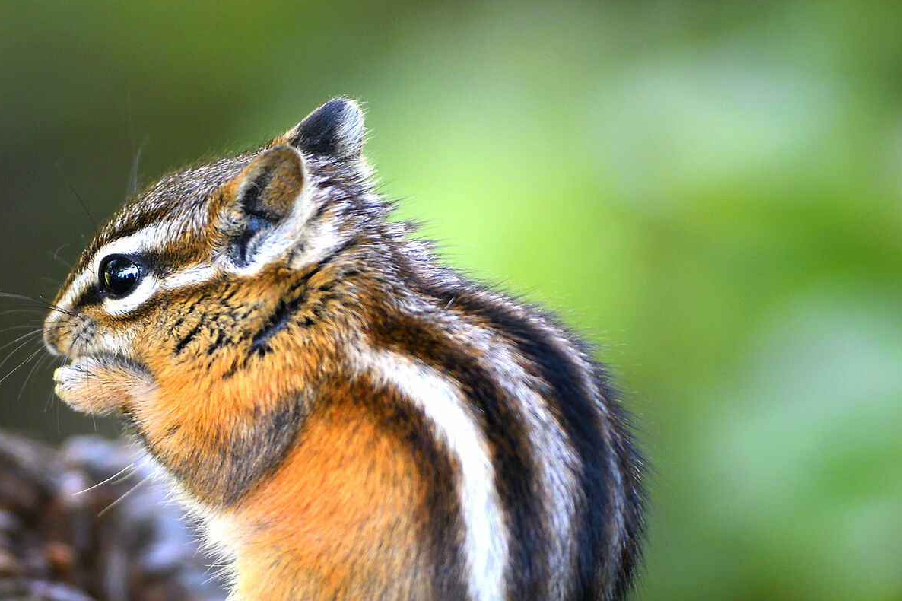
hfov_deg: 2.3
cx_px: 259
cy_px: 383
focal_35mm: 911
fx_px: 22818
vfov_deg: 1.5
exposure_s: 1/400
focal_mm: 300
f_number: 4
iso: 1250
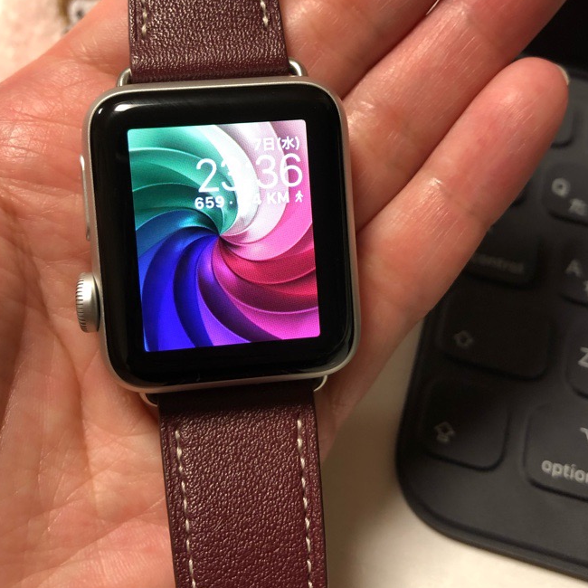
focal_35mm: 39
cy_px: 251
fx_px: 749
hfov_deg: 42.8
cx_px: 287
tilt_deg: -59.9
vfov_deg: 42.7
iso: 64
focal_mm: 3.99
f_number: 1.8
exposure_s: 1/17
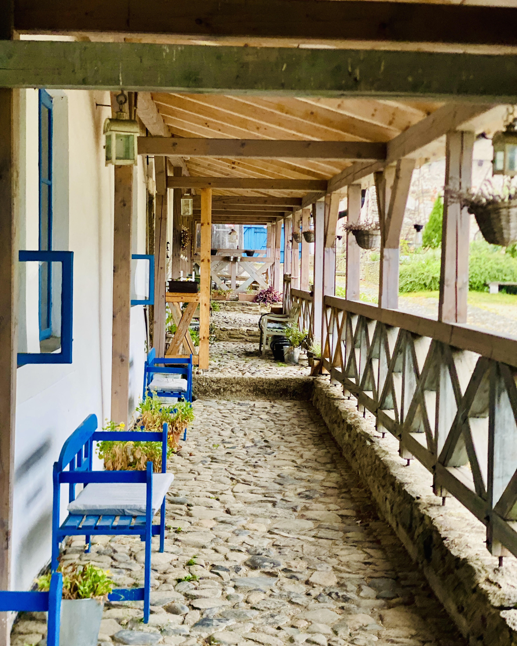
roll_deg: -2.4
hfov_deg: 27.6
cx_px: 255
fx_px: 1052
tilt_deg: -3.4
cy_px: 346
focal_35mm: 55
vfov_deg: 34.1
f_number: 2
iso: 80
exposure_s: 1/122
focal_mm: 6
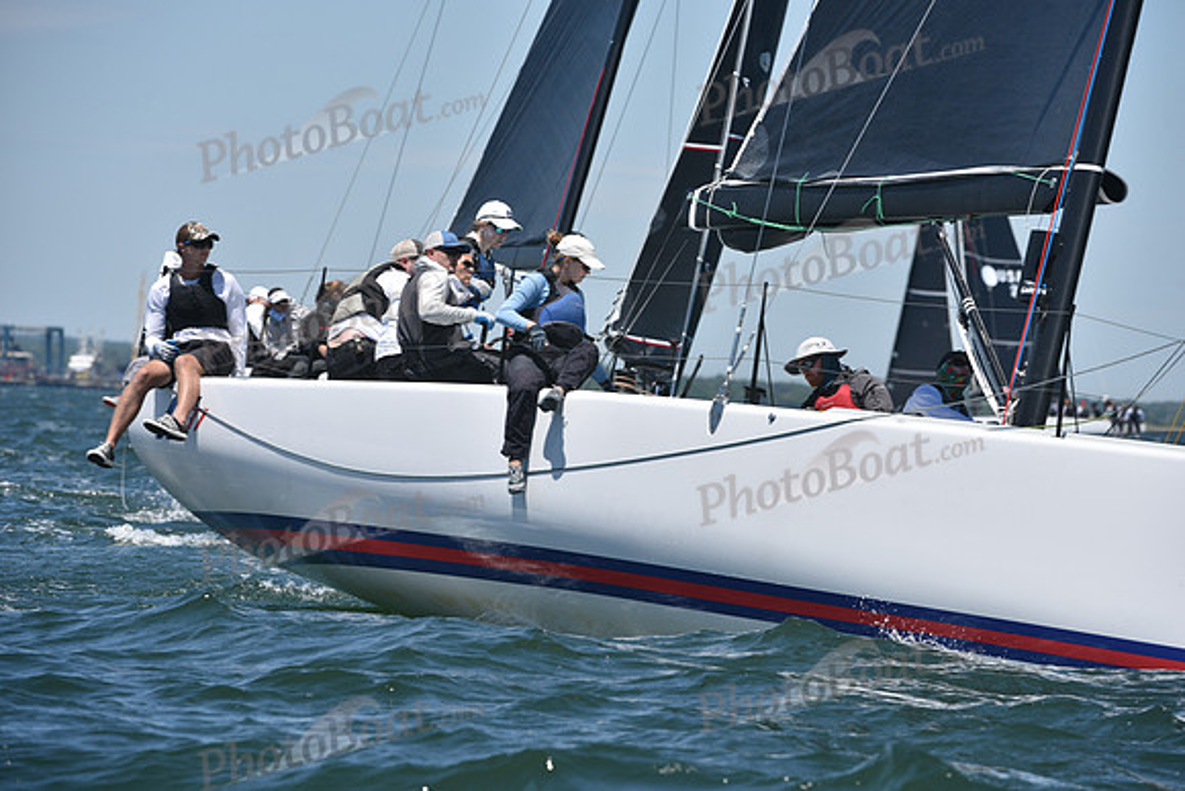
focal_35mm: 280
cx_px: 592
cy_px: 396
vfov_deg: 4.9
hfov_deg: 7.4
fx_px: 9218
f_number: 7.1
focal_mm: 280
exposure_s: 1/1000
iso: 250
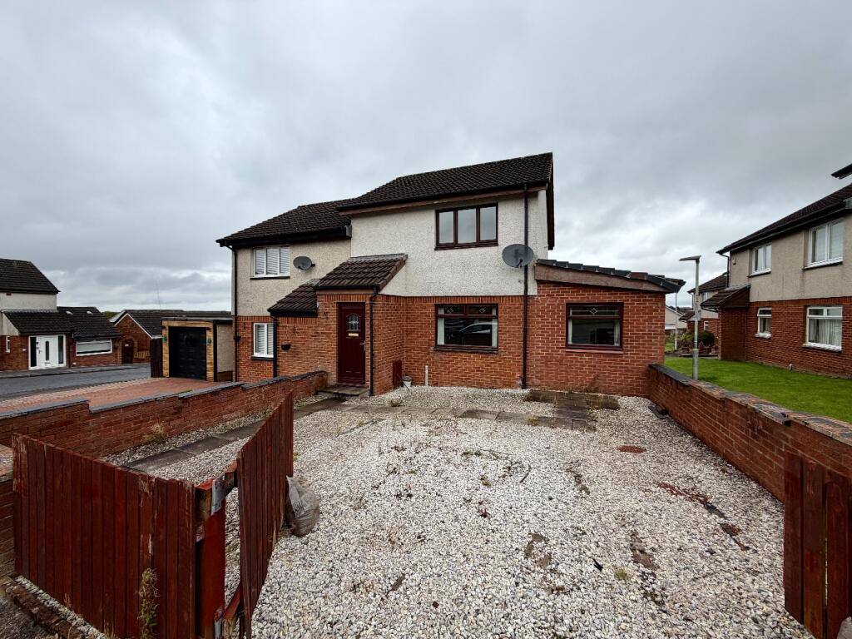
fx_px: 345
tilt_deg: -0.8
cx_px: 426
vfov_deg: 85.7
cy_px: 320
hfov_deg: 102.1
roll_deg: -0.1
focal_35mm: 14
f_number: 2.2
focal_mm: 2.22
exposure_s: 1/514
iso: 40
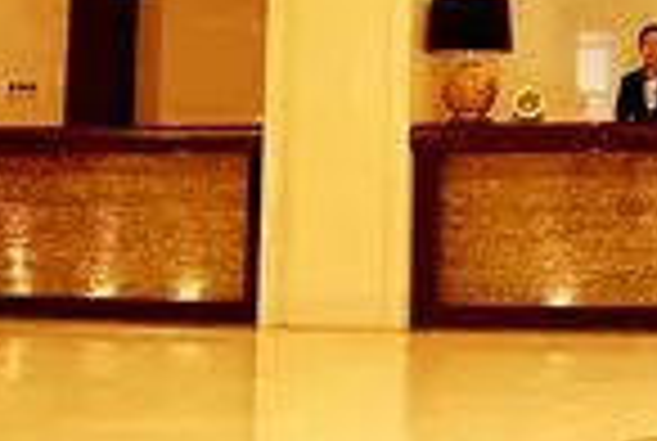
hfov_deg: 22.4
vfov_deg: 16.0
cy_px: -115
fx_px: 1500
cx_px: 828
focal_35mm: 82
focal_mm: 10
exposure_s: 1/20
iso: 160
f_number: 5.6
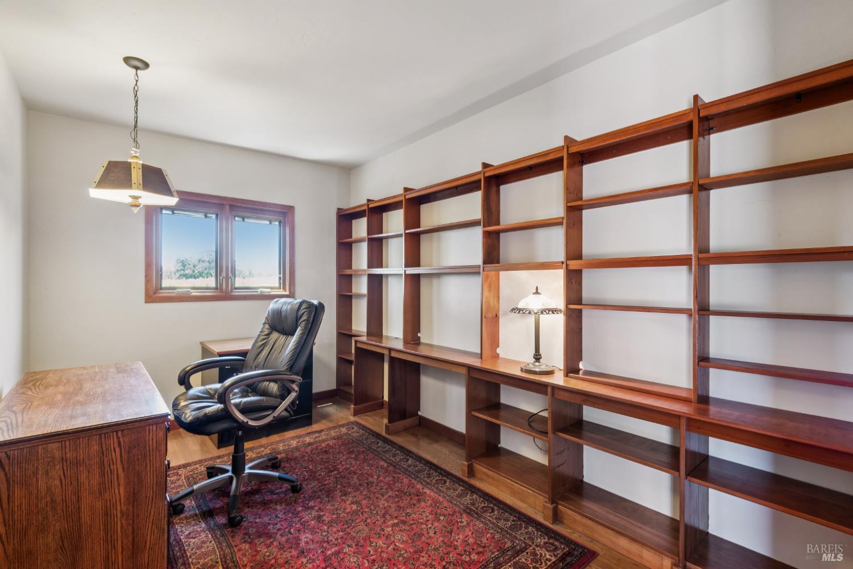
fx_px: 379
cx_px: 426
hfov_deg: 96.7
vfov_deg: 73.7
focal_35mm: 16
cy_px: 284
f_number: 11
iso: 320
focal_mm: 16
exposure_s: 1/2.5
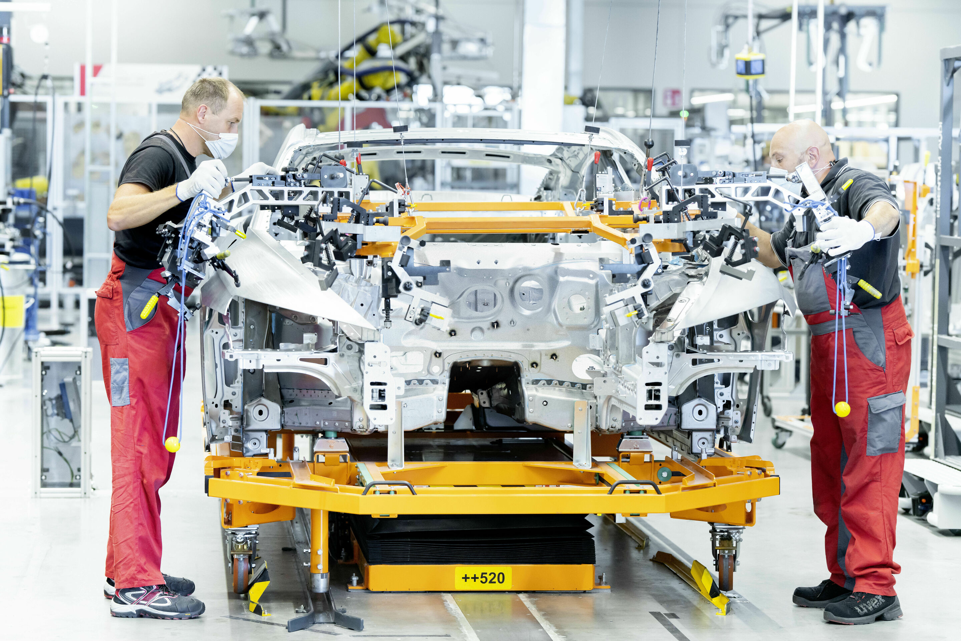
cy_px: 320
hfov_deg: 19.5
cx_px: 480
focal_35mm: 105
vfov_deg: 13.0
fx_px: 2803
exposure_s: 1/200
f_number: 3.5
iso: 1250
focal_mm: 105
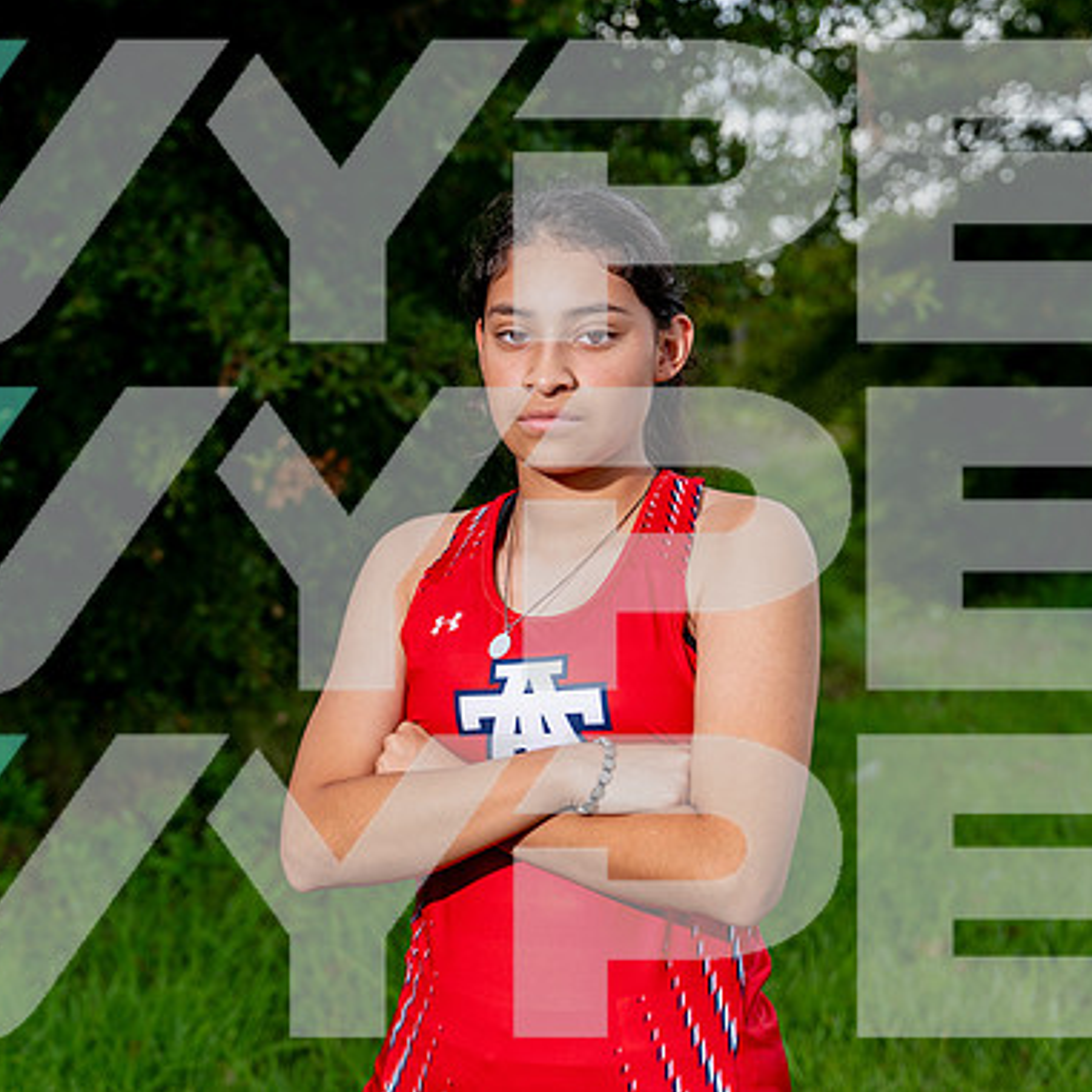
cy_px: 540
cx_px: 467
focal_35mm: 70
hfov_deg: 24.6
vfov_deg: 24.7
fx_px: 2498
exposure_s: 1/400
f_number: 4
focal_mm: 53
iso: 100
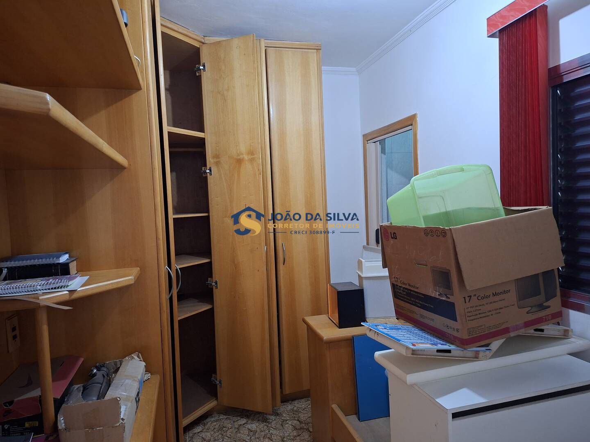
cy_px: 221
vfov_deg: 58.9
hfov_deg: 73.9
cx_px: 295
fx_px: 392
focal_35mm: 23
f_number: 1.8
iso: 400
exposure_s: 1/24
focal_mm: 5.54
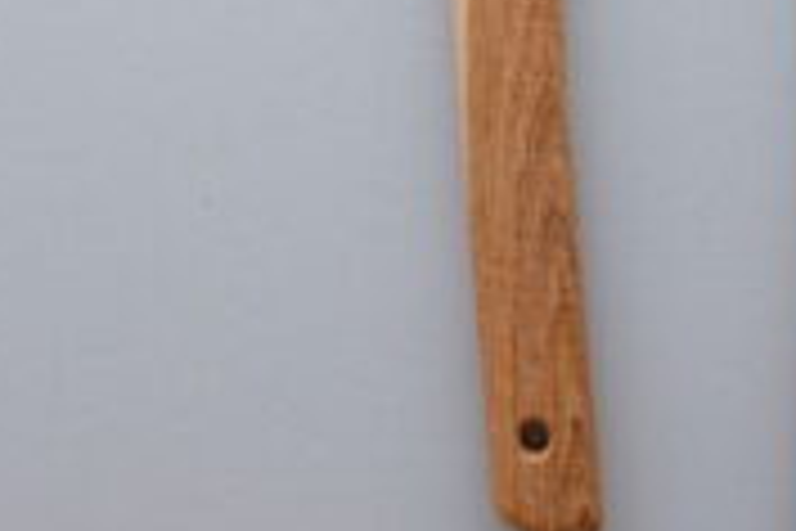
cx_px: 747
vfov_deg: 9.4
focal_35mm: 142
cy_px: -252
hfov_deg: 14.3
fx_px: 3140
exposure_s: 1/105
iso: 200
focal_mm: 27.7
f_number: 3.2
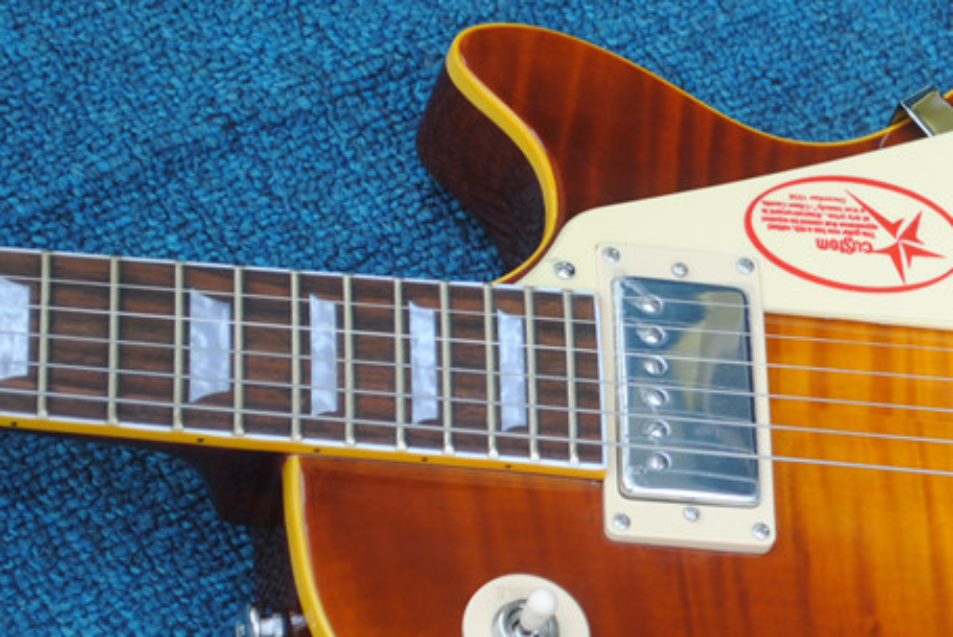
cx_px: 1028
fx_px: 4531
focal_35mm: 171
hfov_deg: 11.8
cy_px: 490
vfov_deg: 8.0
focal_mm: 52
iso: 100
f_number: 5.6
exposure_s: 1/40
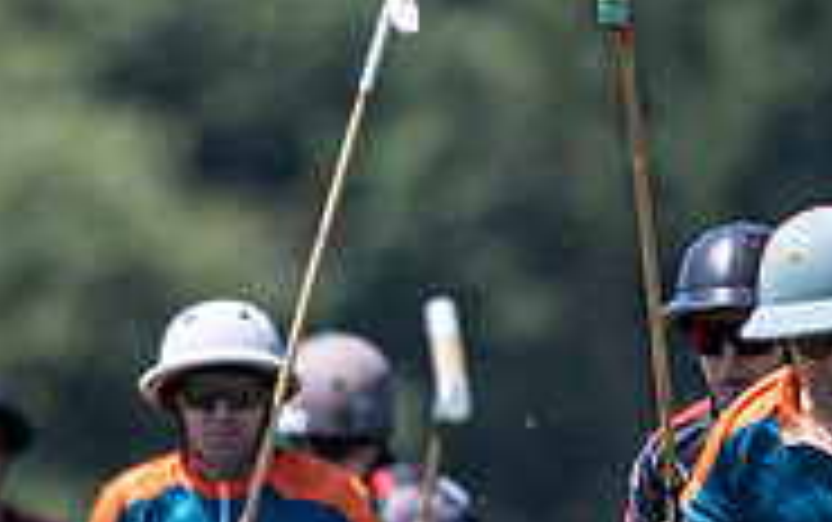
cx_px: 752
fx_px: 53811
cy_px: 1022
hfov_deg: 0.9
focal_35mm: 2371
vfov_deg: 0.6
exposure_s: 1/1250
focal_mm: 400
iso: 100
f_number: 2.8
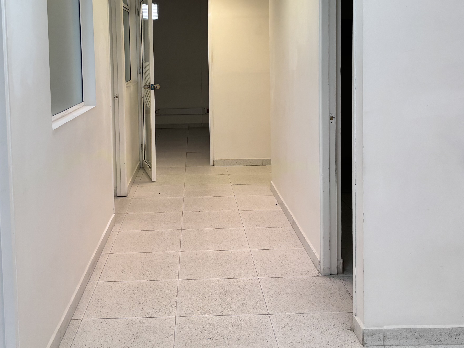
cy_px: 92
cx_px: 199
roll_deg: +0.9
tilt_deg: -4.4
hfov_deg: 44.7
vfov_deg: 33.7
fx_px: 563
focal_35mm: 42
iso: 80
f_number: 1.6
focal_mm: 5.96
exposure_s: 1/120
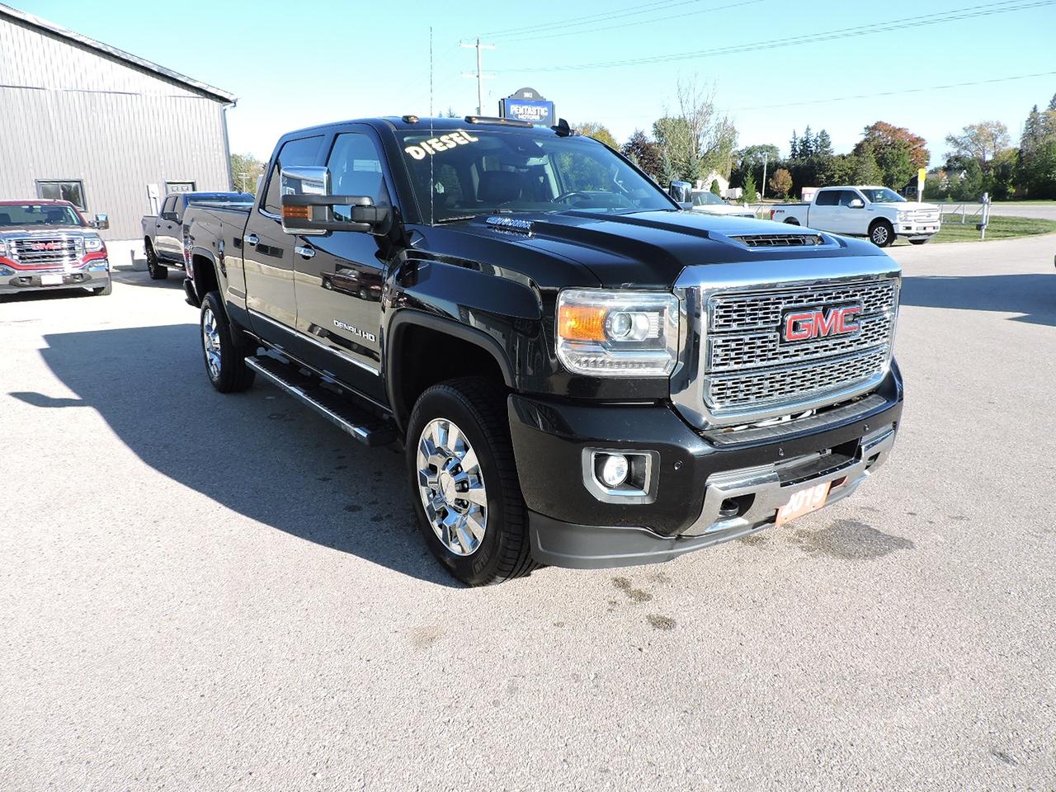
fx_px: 732
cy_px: 396
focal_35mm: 24
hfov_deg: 71.6
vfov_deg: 56.8
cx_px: 528
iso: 100
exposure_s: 1/500
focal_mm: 4.3
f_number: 3
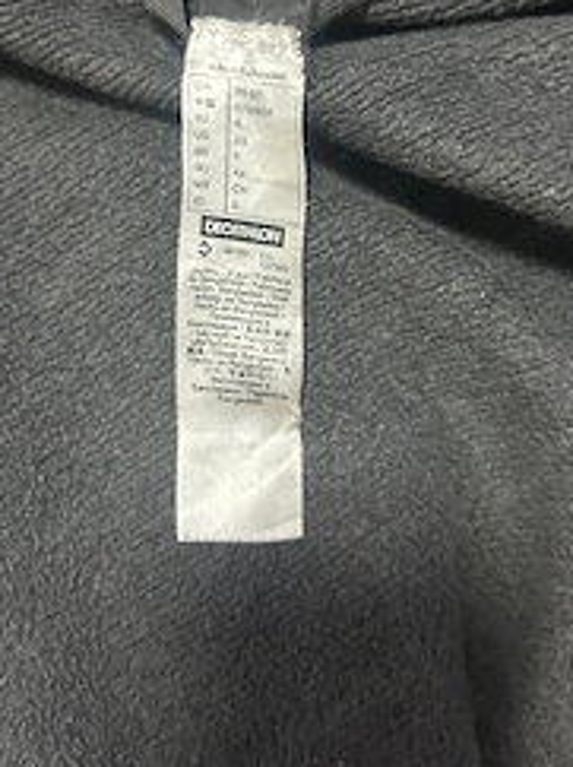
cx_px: 263
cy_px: 269
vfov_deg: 43.4
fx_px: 951
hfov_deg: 33.5
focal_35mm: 43
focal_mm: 5.7
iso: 500
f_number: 1.5
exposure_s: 1/48
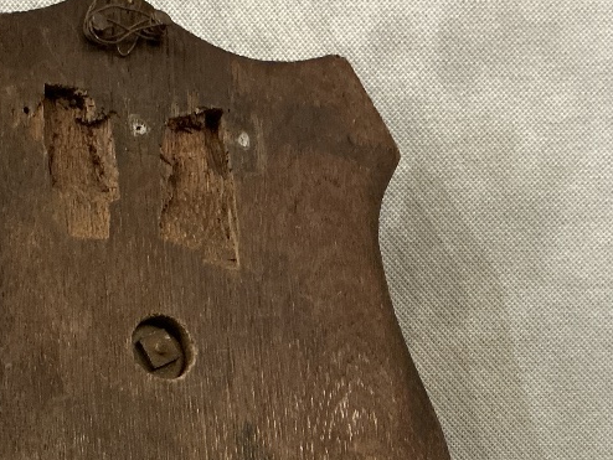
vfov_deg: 20.4
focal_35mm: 68
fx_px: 1205
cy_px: 532
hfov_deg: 28.1
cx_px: 151
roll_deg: -0.3
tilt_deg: -9.2
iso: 250
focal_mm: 3
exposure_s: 1/25
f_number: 1.8
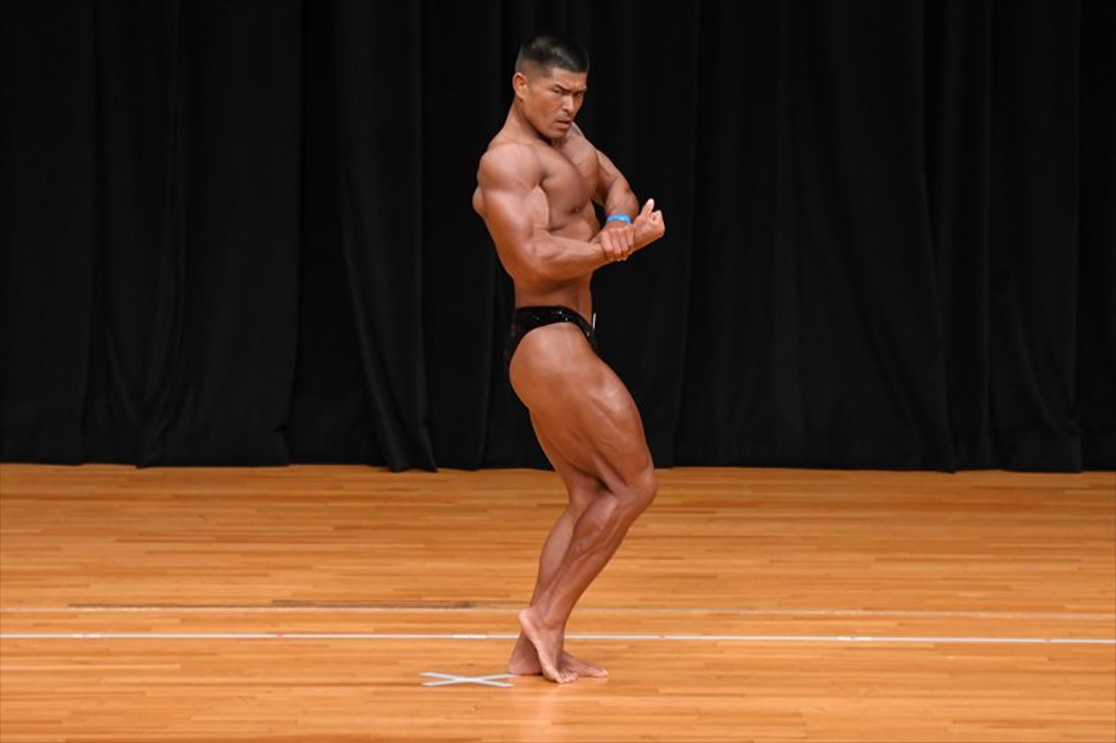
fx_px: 8831
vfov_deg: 4.8
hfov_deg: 7.2
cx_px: 558
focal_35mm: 285
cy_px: 372
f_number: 5.6
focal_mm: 190
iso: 3200
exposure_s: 1/400
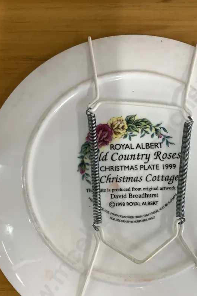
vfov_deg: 53.8
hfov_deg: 37.5
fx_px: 287
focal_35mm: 35
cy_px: 185
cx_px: 128
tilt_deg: -81.0
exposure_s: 1/100
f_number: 1.8
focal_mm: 4.25
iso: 80
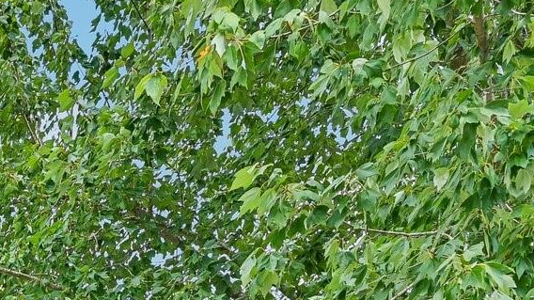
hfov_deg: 24.2
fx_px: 989
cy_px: 509
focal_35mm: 70
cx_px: -251
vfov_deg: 15.3
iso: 100
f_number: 8
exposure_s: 1/100
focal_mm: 18.5
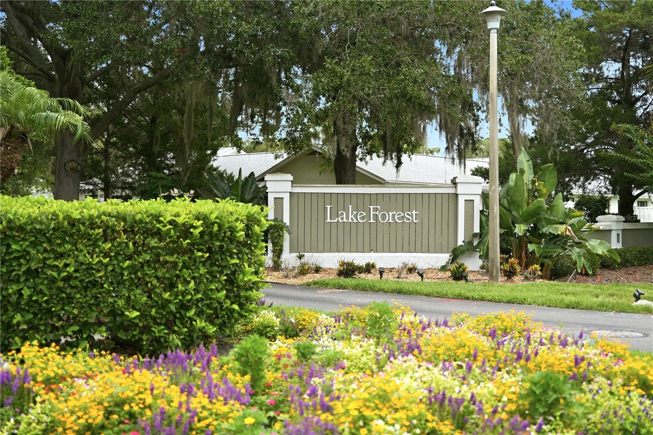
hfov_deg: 46.3
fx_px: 763
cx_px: 326
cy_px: 218
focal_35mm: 42
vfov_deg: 31.8
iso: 200
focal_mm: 42.1
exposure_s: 1/1250
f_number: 2.8
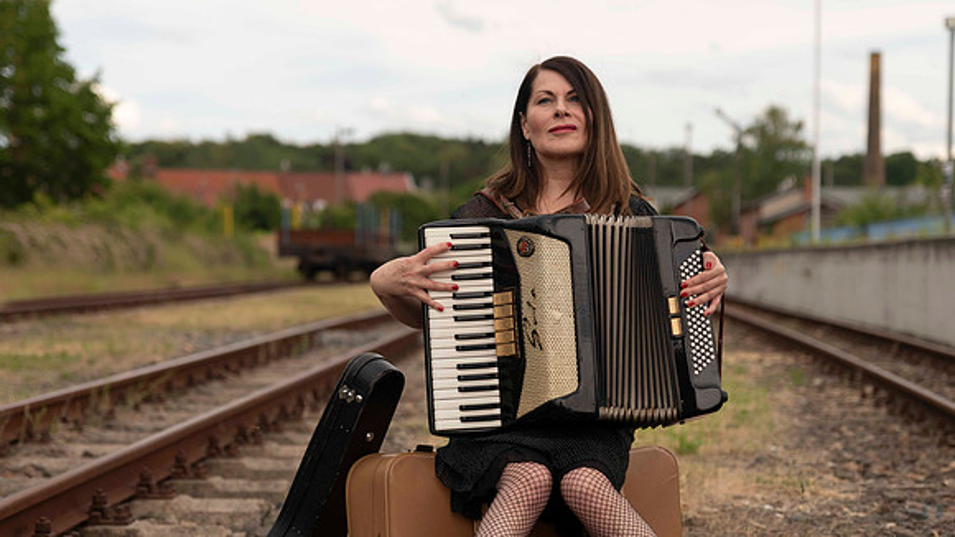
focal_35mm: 93
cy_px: 291
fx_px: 2344
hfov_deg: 23.0
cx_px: 438
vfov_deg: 13.1
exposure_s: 1/1000
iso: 64
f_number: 2.8
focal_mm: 65
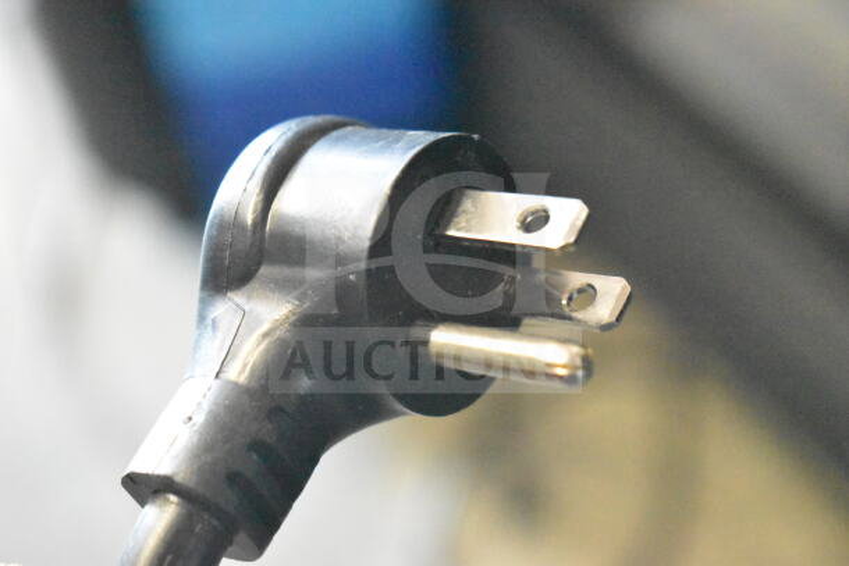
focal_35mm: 82
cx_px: 424
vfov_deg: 16.6
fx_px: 1946
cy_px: 283
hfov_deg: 24.6
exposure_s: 1/100
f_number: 5.6
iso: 25600
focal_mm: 55
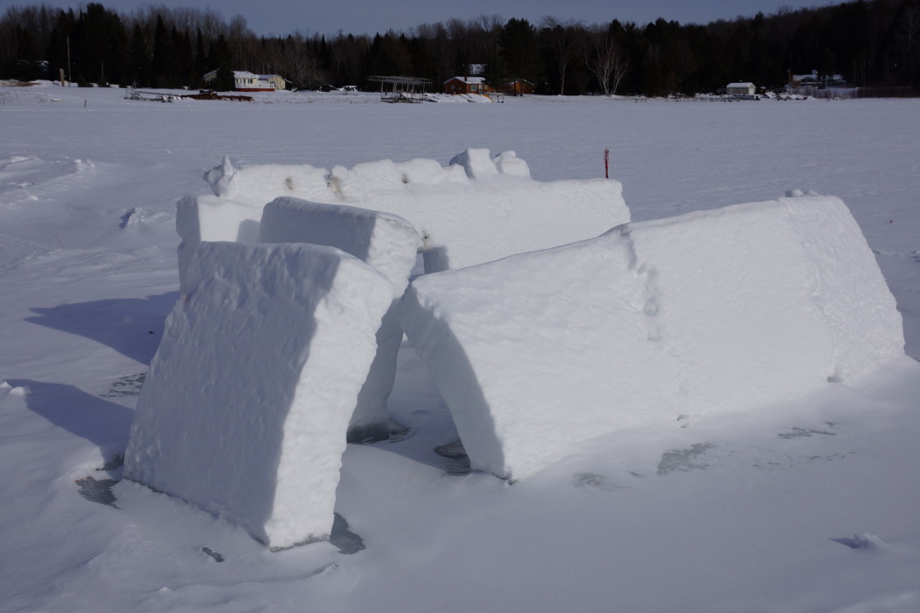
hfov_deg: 43.6
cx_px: 460
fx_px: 1150
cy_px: 306
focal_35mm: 45
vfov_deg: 29.8
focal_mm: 30
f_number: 13
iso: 100
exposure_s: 1/500
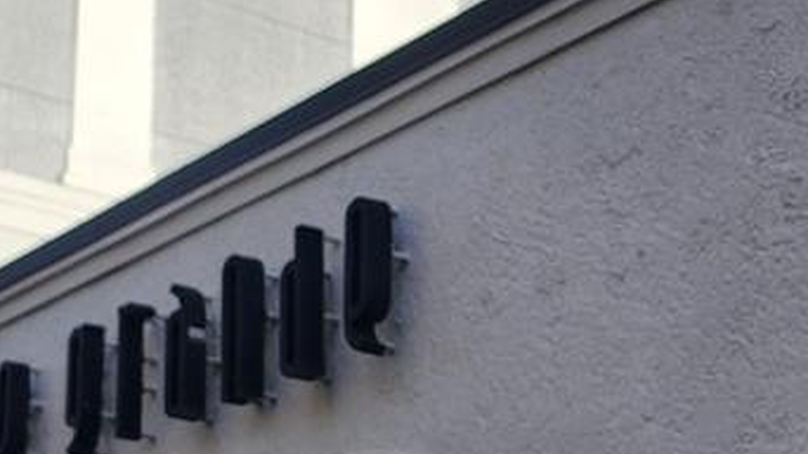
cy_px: 319
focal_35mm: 88
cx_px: 324
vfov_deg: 13.7
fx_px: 1885
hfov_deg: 24.2
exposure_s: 1/876
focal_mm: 6.4
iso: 12
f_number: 1.8
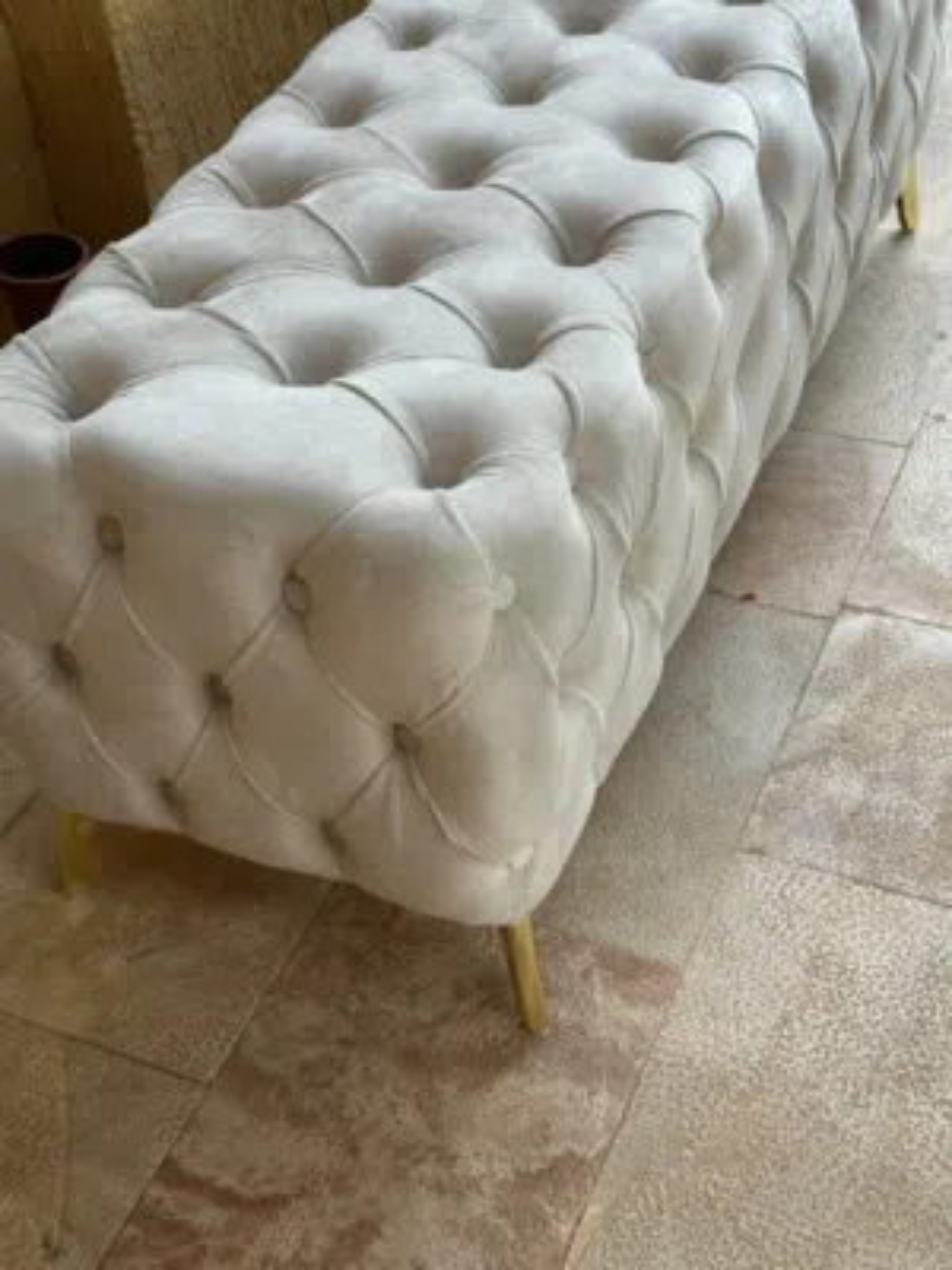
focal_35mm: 48
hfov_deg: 30.3
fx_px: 1760
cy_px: 635
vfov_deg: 39.7
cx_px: 476
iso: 200
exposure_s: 1/60
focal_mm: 6.86
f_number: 1.78
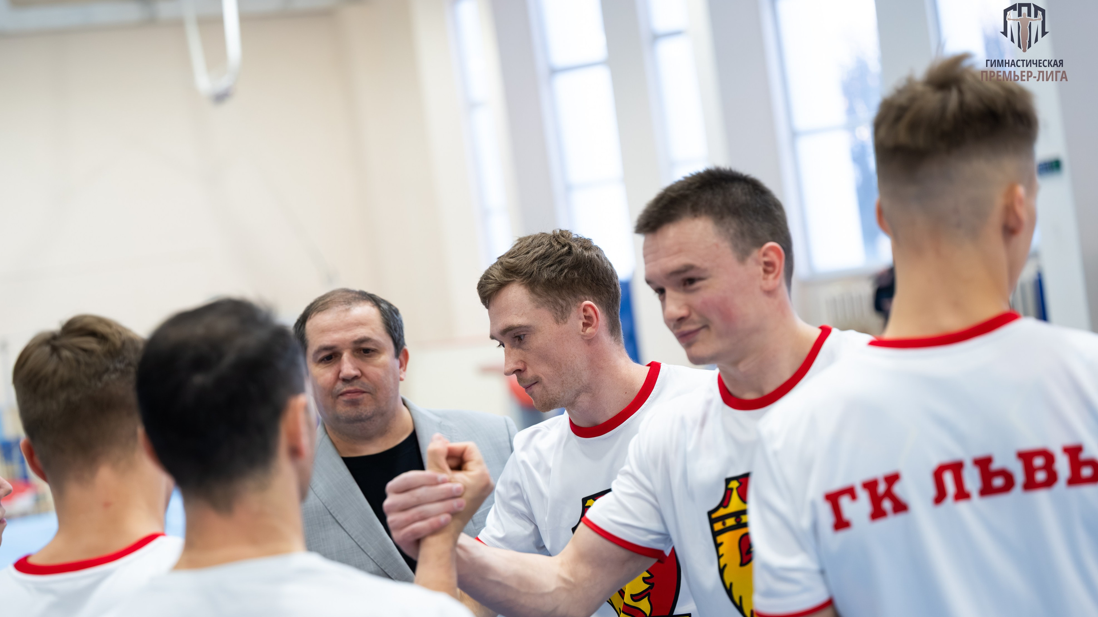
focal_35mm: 76
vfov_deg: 15.9
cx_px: 529
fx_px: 2213
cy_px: 357
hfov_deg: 27.9
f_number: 2.8
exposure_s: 1/640
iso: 1250
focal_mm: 70
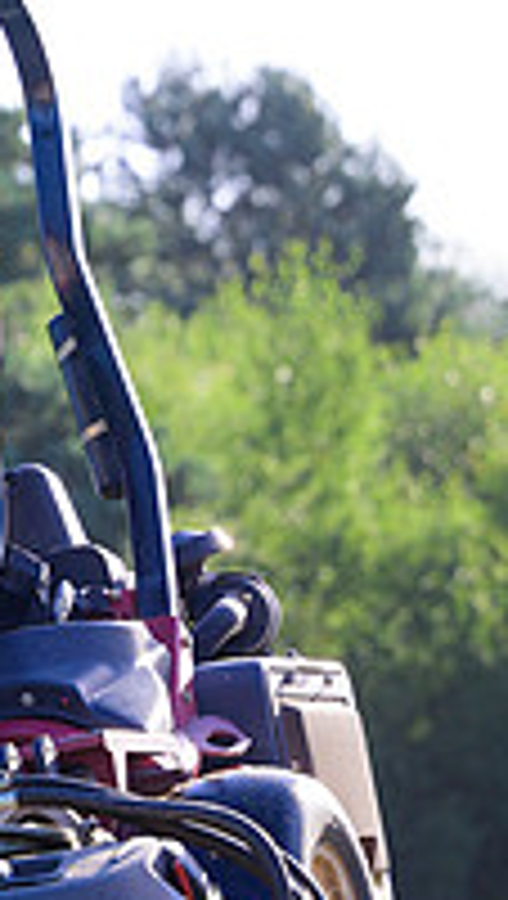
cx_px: -692
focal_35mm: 349
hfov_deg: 3.4
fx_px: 8329
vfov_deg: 6.2
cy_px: 614
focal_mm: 115
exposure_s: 1/500
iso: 200
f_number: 4
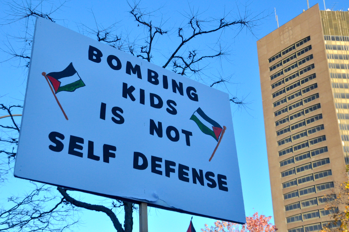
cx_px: 174
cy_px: 116
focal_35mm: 52
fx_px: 508
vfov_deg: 25.7
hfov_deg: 37.9
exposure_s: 1/400
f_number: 14
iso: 1000
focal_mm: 35
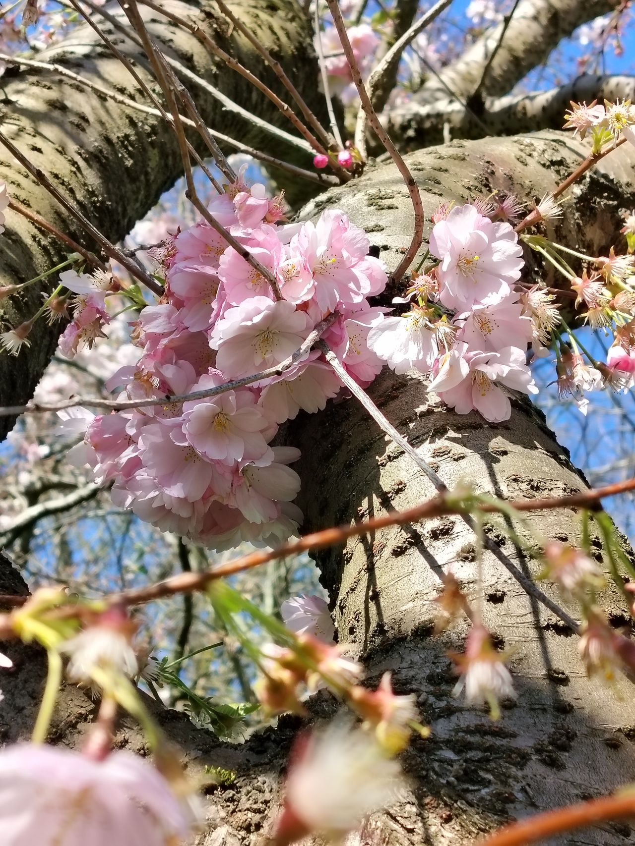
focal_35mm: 24
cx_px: 318
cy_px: 423
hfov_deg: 56.8
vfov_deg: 71.6
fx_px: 587
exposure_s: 1/368
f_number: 1.7
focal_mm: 5.24
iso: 100
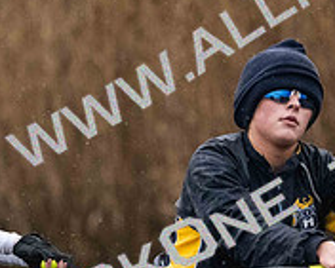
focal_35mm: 1240
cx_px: 242
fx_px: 12301
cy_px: 172
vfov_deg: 1.3
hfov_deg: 1.6
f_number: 4.5
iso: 8000
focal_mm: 400
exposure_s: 1/1600
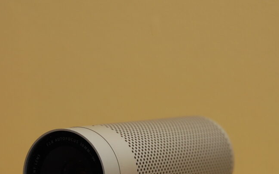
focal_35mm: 186
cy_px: 170
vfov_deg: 7.0
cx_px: 131
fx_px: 1415
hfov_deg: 11.3
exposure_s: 1/60
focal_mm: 55
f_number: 5.6
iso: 200
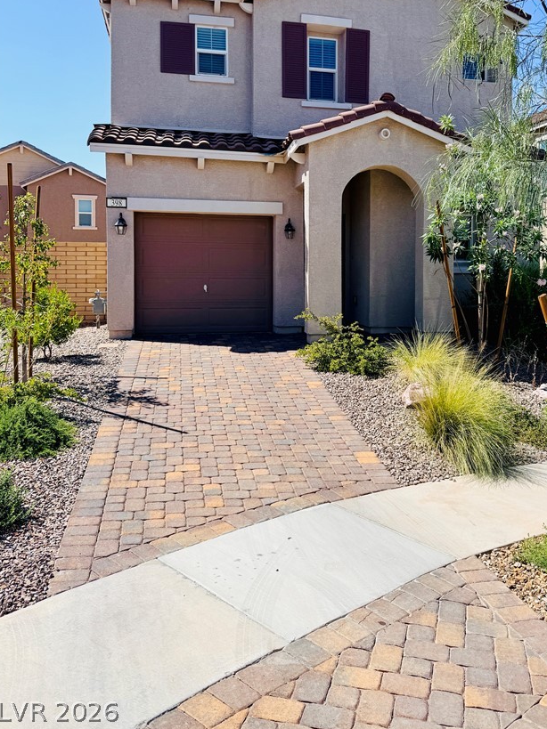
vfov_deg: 59.2
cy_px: 276
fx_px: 632
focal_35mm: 30
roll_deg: -0.2
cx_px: 331
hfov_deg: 46.5
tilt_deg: -0.6
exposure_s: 1/4975
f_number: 1.78
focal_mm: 6.76
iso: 80
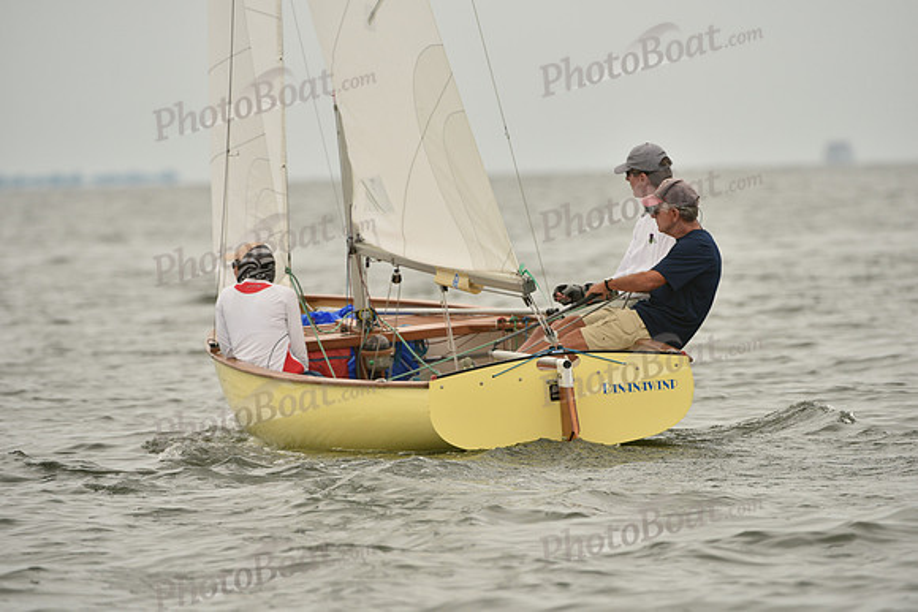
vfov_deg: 3.4
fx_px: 10202
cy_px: 306
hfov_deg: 5.2
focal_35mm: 400
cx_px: 459
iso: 320
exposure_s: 1/1250
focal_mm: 400
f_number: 6.3
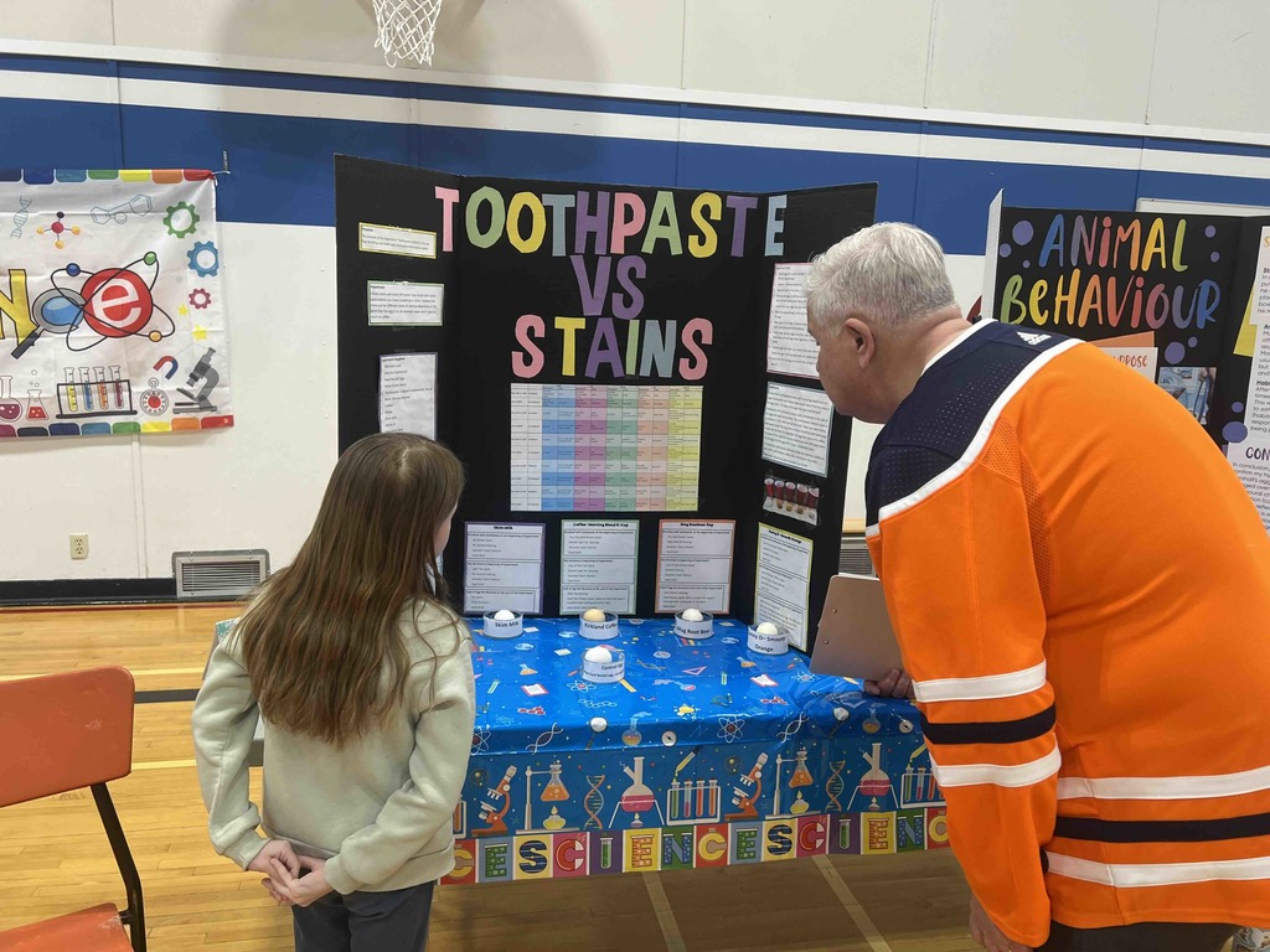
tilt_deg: -10.9
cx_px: 635
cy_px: 476
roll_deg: -1.7
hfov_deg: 67.3
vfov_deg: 53.1
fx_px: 954
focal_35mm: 26
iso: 80
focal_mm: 5.7
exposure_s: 1/121
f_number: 1.5
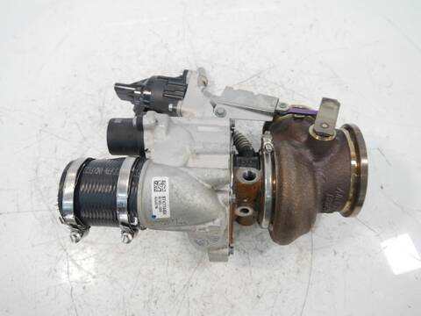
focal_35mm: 30
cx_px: 210
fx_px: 365
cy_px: 158
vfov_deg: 46.8
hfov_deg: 60.0
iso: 500
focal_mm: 15
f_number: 3.5
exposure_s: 1/60
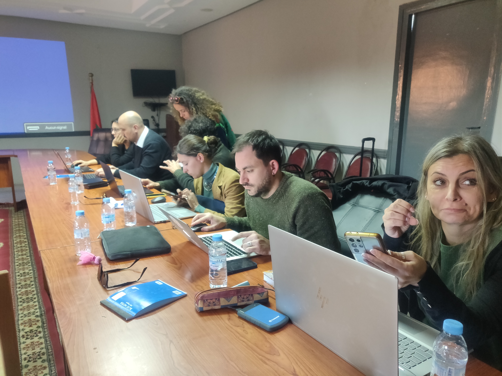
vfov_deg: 54.9
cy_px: 188
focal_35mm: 25
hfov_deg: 69.4
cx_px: 251
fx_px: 363
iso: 800
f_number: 1.7
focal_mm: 4.25
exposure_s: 1/20
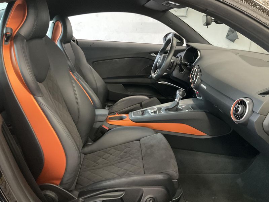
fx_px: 225
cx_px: 134
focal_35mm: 29
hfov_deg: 61.7
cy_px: 101
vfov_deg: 48.2
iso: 400
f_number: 1.8
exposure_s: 1/25
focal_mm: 3
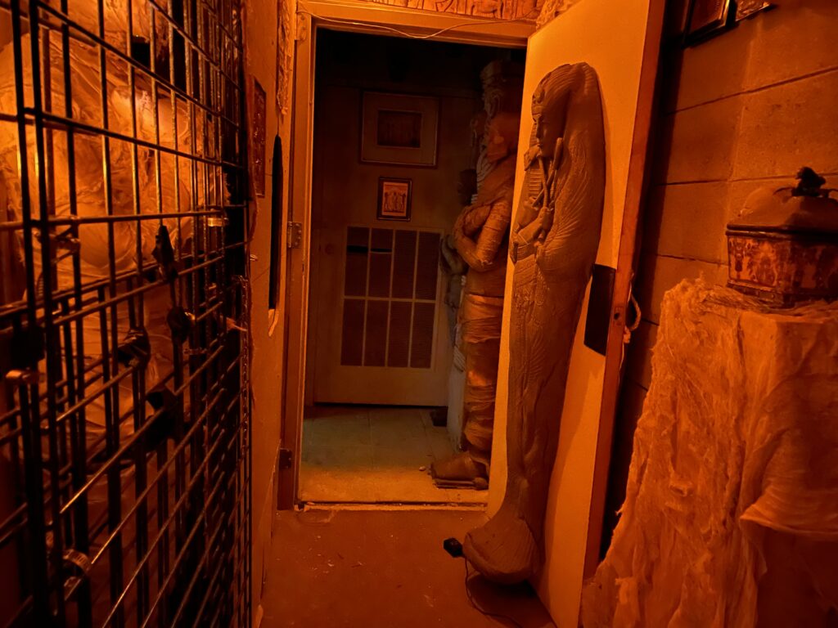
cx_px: 419
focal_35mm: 26
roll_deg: -2.9
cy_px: 314
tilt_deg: -9.5
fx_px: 629
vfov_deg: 53.1
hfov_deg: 67.3
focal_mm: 4.2
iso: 1600
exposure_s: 1/7
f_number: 1.6
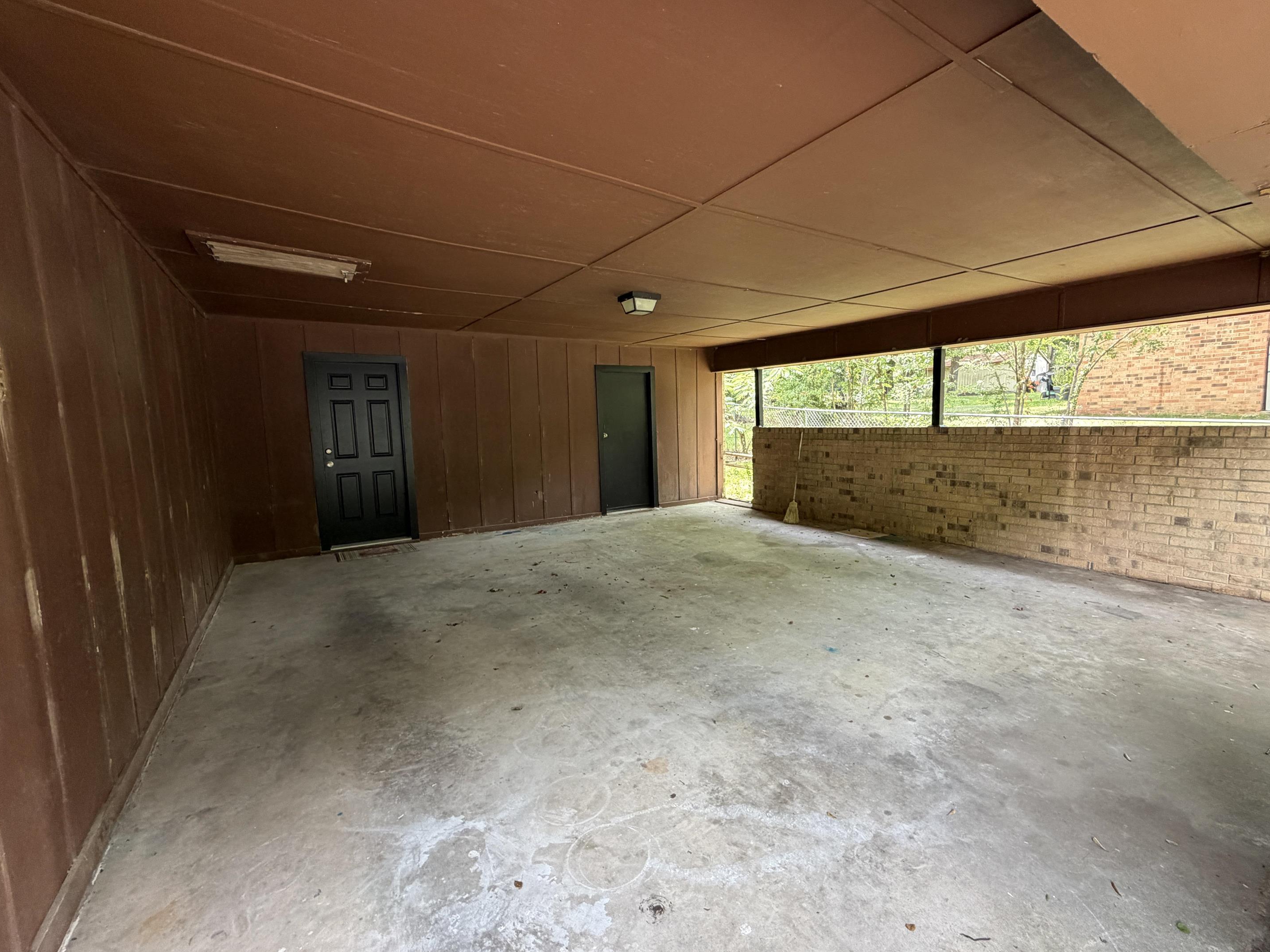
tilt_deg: -5.1
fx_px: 550
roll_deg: +2.0
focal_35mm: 15
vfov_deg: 81.7
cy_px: 475
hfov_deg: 98.0
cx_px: 677
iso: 200
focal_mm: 2.22
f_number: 2.2
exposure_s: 1/121
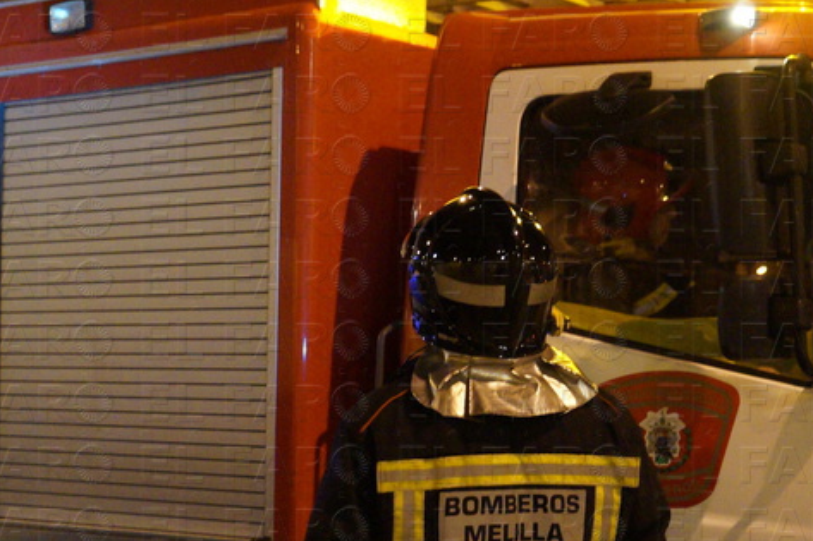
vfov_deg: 17.4
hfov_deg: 25.9
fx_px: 1761
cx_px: 492
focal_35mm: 78
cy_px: 404
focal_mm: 24
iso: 3200
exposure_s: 1/60
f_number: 4
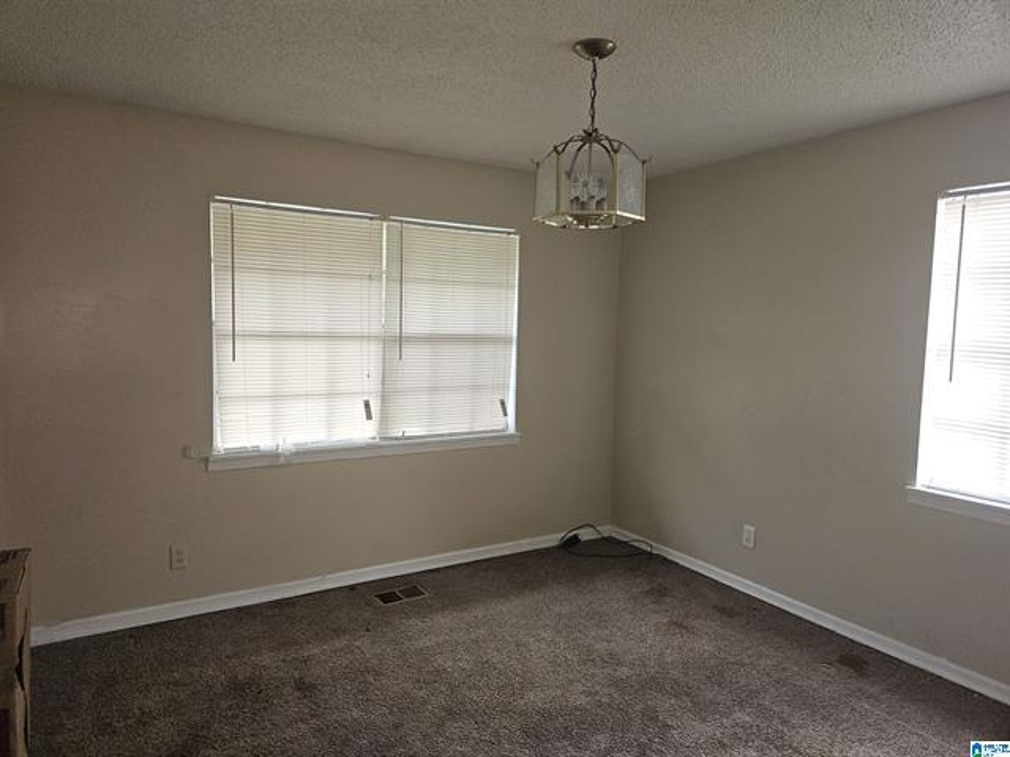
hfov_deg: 73.9
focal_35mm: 23
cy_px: 378
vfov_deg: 58.9
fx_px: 671
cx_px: 505
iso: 50
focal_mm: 5.4
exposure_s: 1/50
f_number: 1.8
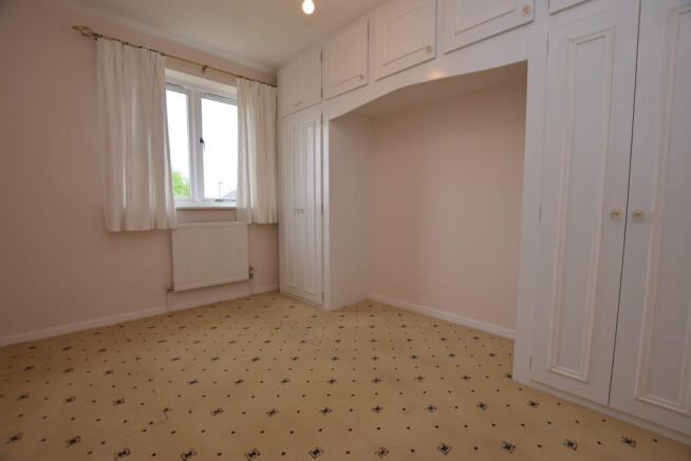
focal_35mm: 15
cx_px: 346
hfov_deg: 100.4
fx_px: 288
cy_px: 230
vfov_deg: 77.4
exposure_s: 1/125
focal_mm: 10
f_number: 5.6
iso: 400
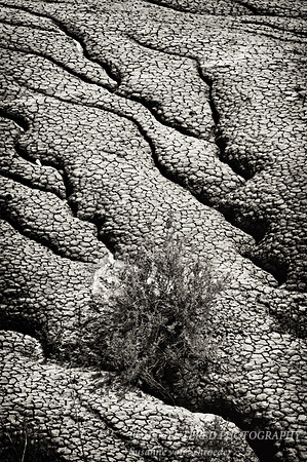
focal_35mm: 225
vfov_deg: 9.2
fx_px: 2885
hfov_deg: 6.1
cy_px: 231
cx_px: 154
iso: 200
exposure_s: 1/90
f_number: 22
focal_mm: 150
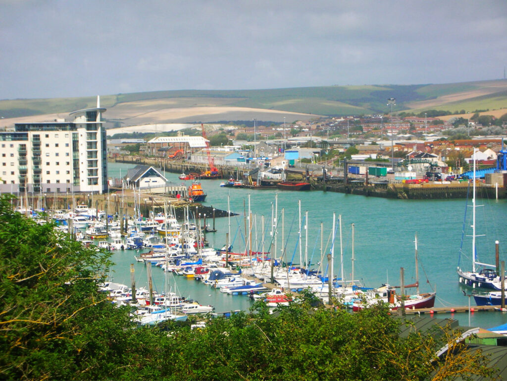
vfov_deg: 14.1
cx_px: 254
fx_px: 1538
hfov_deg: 18.7
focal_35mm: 105
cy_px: 190
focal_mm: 17.4
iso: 50
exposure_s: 1/334
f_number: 5.4
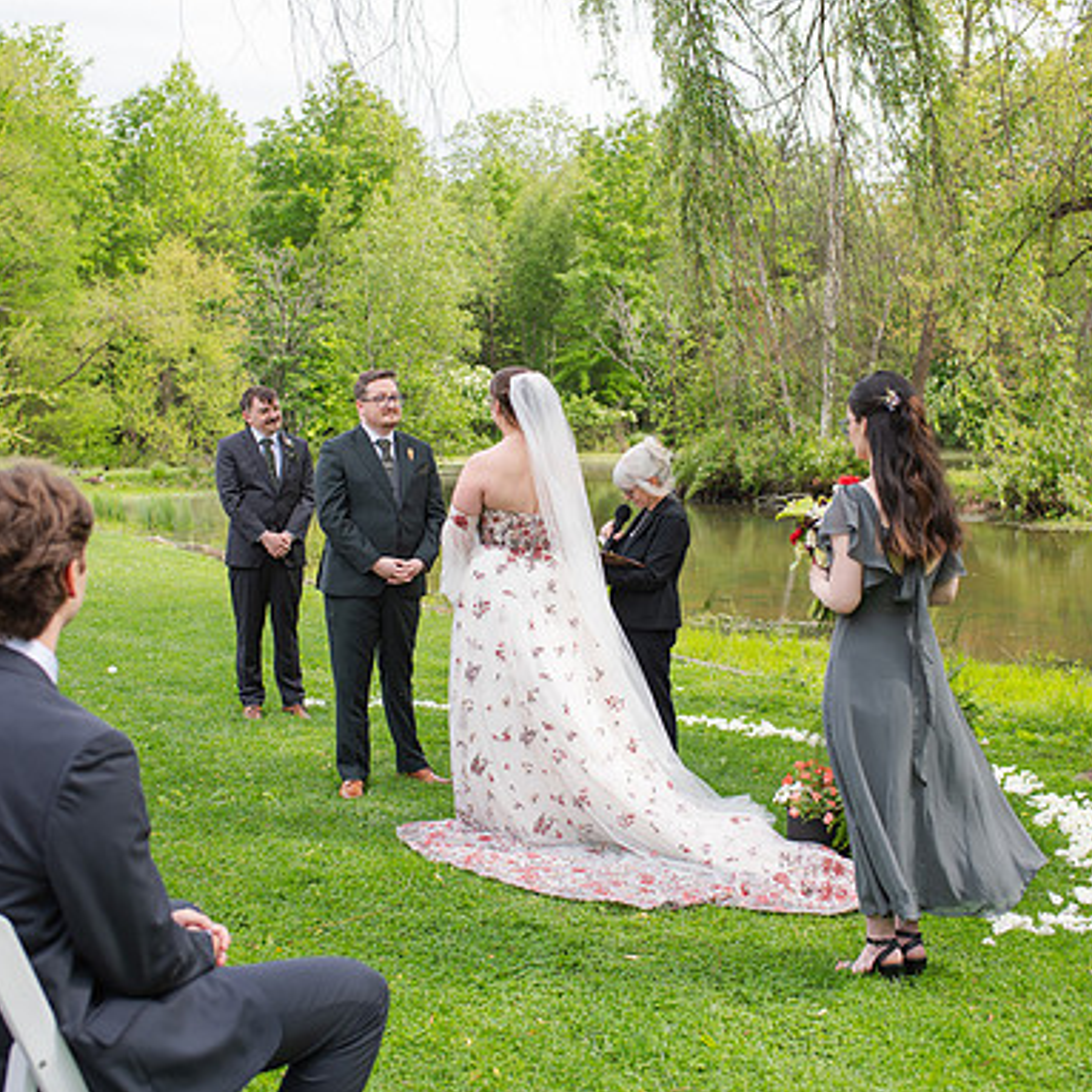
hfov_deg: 37.6
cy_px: 547
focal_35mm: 45
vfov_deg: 37.6
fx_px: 1606
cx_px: 545
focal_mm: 35
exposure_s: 1/500
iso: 100
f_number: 3.5
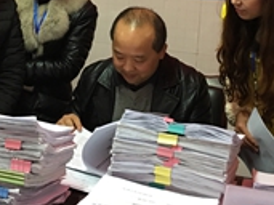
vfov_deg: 17.1
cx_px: 127
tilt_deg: -3.1
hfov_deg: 23.0
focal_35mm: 85
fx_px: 672
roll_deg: -4.6
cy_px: 15
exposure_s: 1/17
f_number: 2.2
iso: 80
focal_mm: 4.15
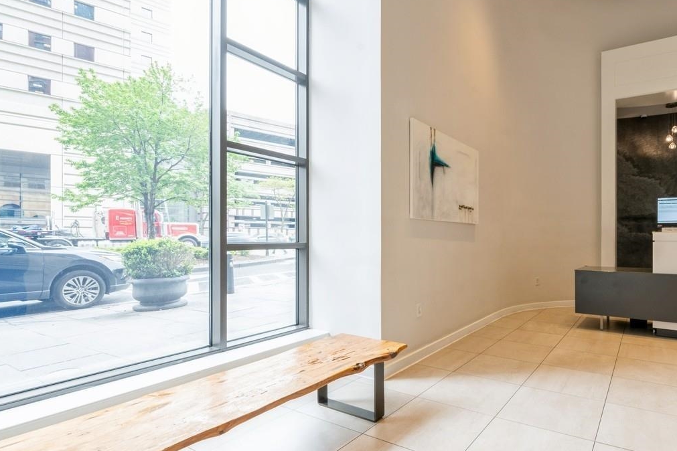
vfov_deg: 64.2
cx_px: 421
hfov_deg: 85.3
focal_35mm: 19
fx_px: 357
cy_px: 262
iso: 200
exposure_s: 1/6
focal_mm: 12
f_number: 11
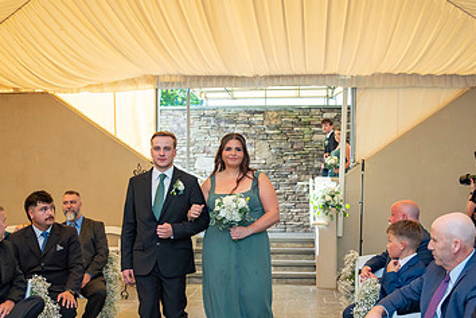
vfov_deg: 24.8
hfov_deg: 36.9
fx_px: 714
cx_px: 235
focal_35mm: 54
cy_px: 230
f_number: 2.8
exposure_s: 1/1250
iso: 800
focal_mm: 32
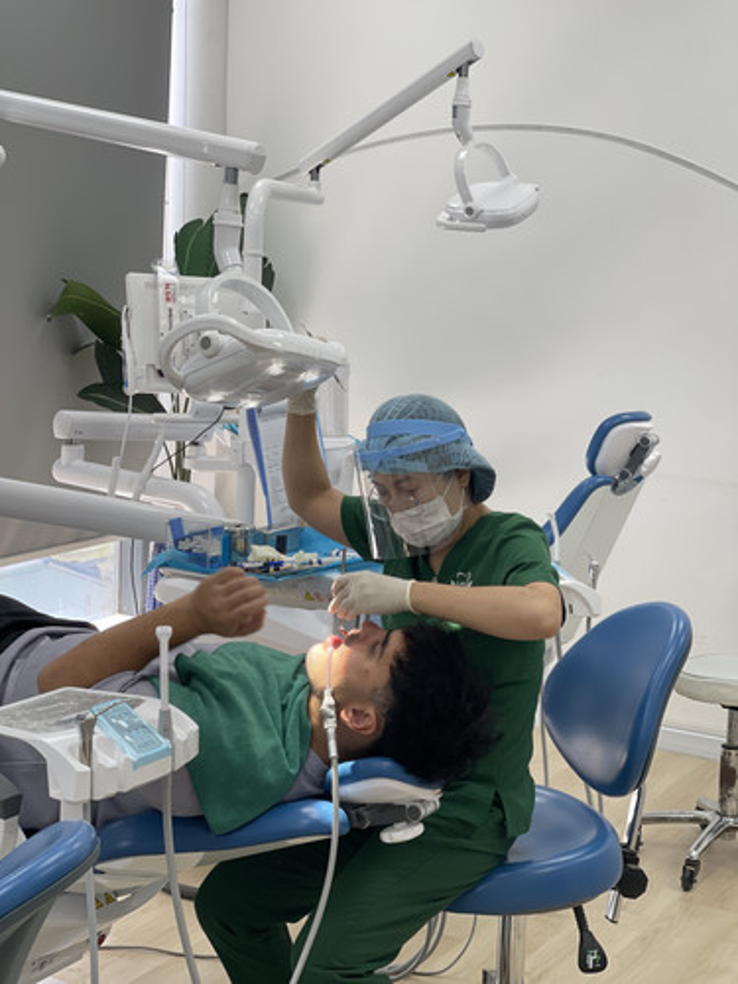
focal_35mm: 64
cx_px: 369
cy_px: 492
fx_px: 1819
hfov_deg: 22.9
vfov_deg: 30.3
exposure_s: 1/100
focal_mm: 7.5
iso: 50
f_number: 2.2
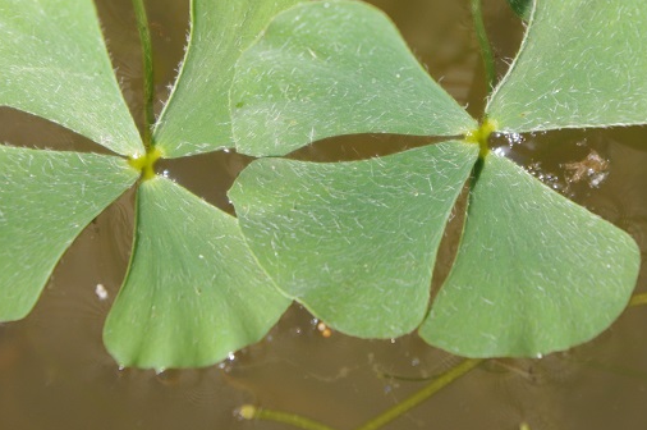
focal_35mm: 162
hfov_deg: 12.7
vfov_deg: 8.4
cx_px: 341
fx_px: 2908
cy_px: 67
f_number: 7.1
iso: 200
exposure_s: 1/320
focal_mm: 55
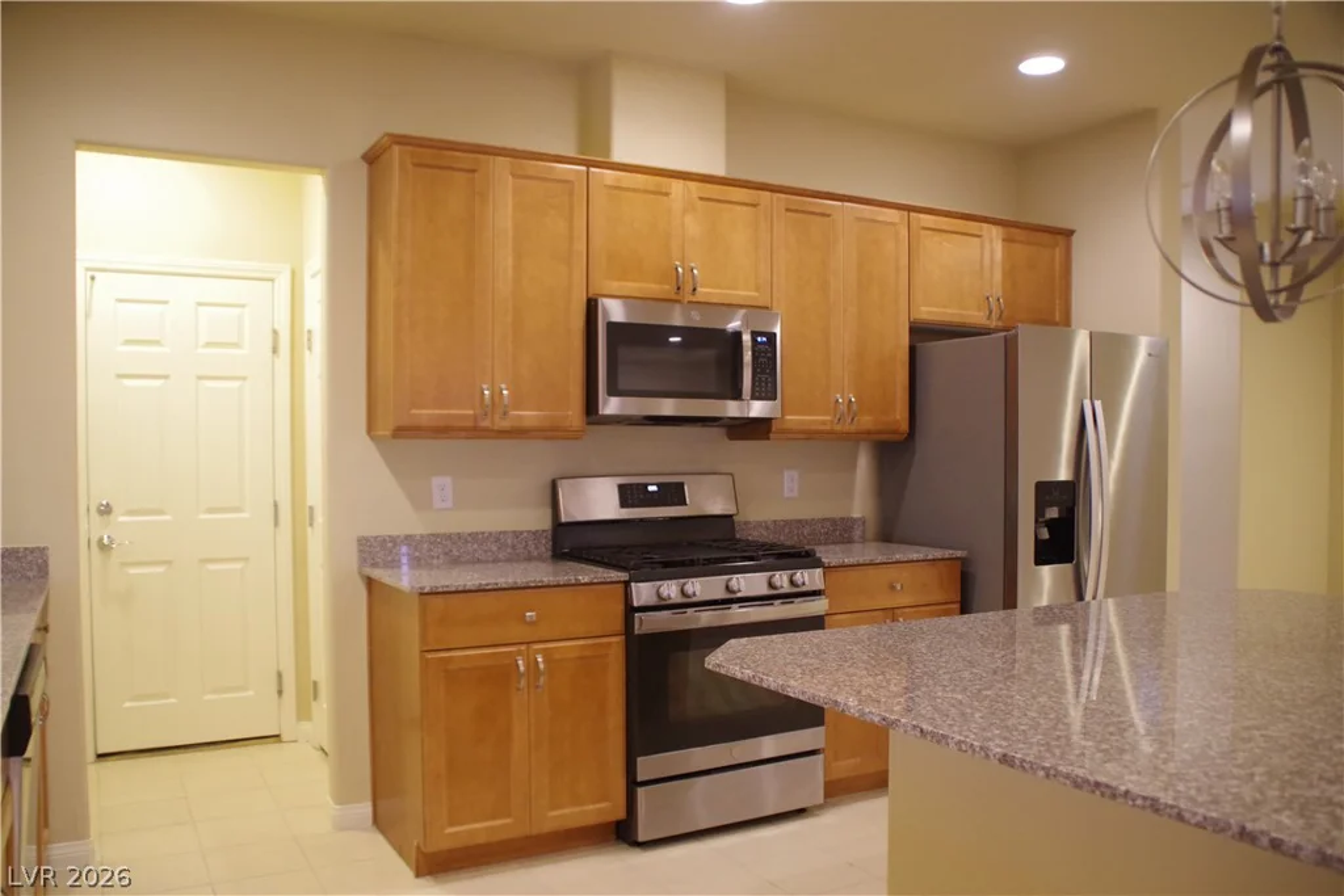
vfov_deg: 47.9
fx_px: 1008
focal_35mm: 27
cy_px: 448
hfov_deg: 67.4
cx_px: 672
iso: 1600
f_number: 3.5
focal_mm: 18
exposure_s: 1/50
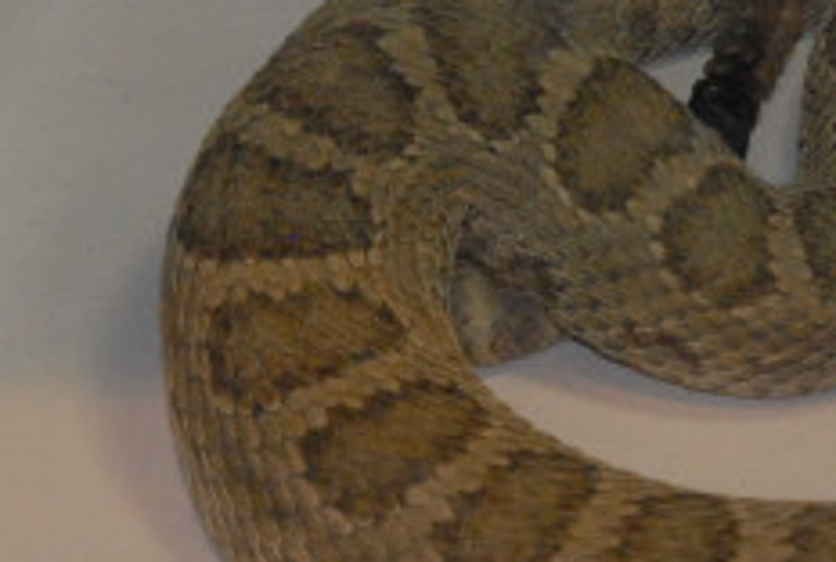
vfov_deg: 6.4
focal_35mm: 217
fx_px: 5052
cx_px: 832
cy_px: 20
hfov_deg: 9.4
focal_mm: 42
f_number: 5.6
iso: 1600
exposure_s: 1/160
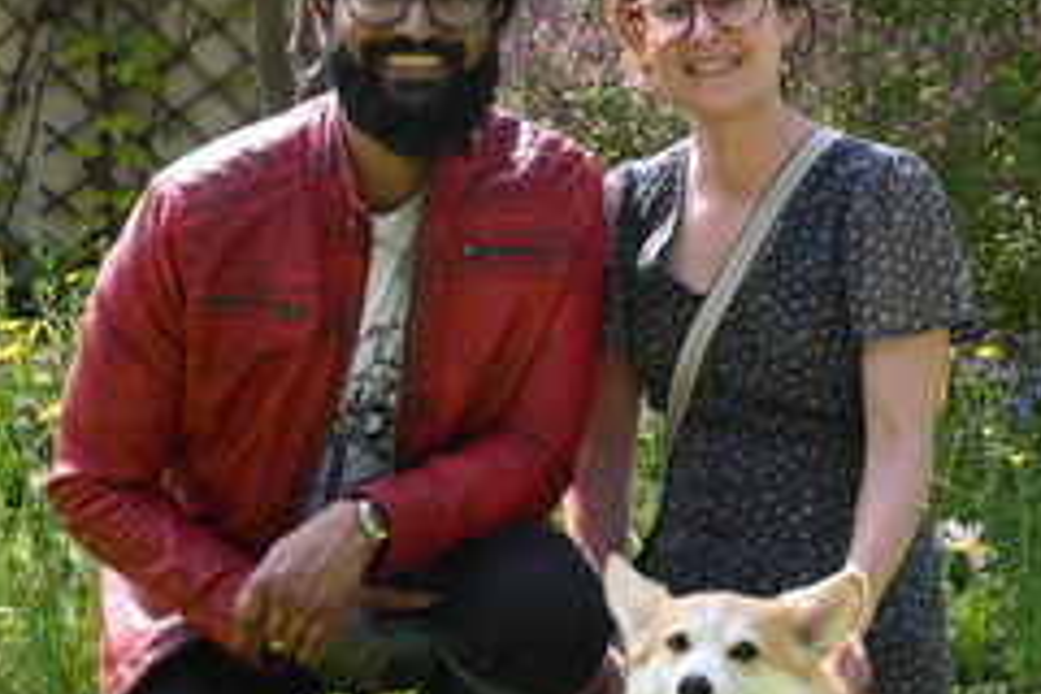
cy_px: 386
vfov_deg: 16.9
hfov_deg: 24.5
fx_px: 2340
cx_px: 878
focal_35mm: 81
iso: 400
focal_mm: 29
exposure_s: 1/200
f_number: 8
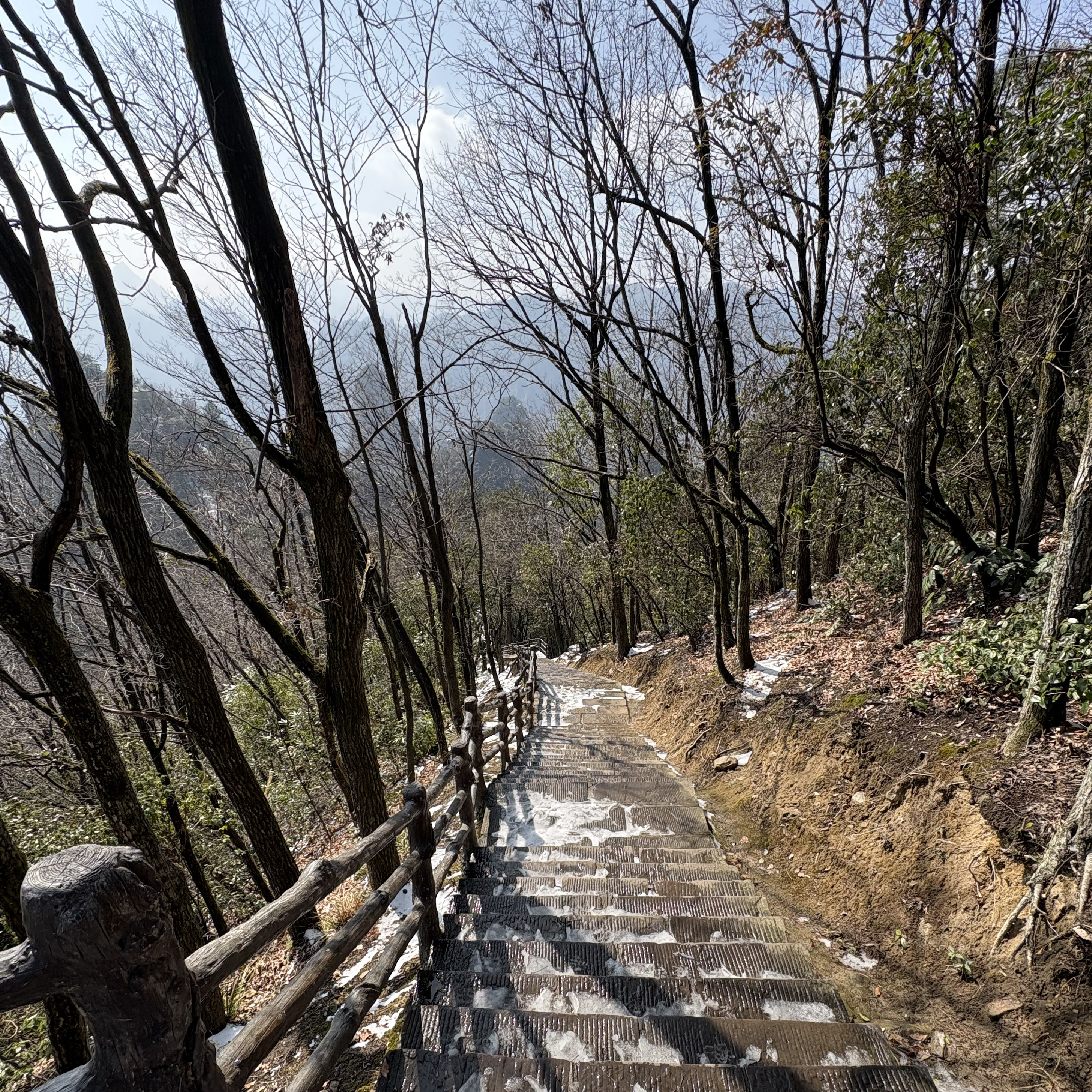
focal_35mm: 17
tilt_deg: -28.8
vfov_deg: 83.1
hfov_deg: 84.0
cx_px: 557
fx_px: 607
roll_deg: -3.7
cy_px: 646
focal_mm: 2.22
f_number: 2.2
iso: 40
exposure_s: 1/763
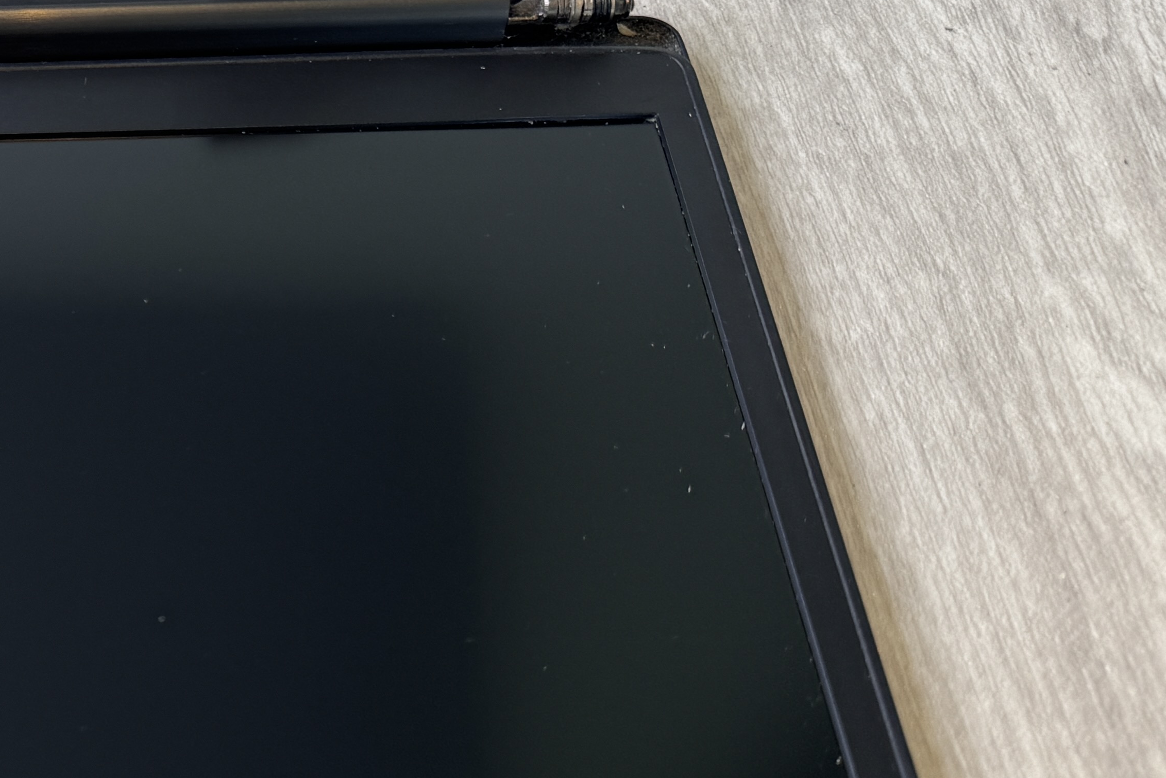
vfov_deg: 21.6
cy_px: 425
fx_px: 2040
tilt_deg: -52.0
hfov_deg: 28.0
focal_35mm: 63
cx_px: -229
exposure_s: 1/100
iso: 64
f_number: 1.78
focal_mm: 6.76
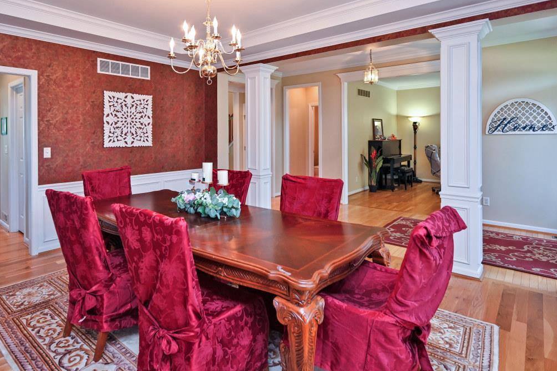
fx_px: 325
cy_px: 132
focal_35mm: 21
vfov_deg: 58.5
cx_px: 221
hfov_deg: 80.2
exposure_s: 1/60
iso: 560
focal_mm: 14
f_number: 4
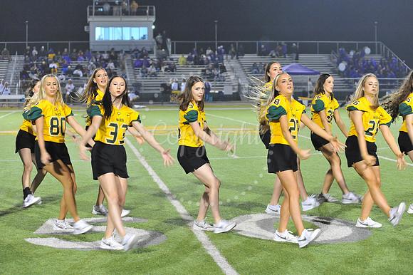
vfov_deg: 17.0
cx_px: 206
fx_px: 917
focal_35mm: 80
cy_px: 138
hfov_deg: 25.4
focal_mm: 80
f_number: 4
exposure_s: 1/160
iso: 4000
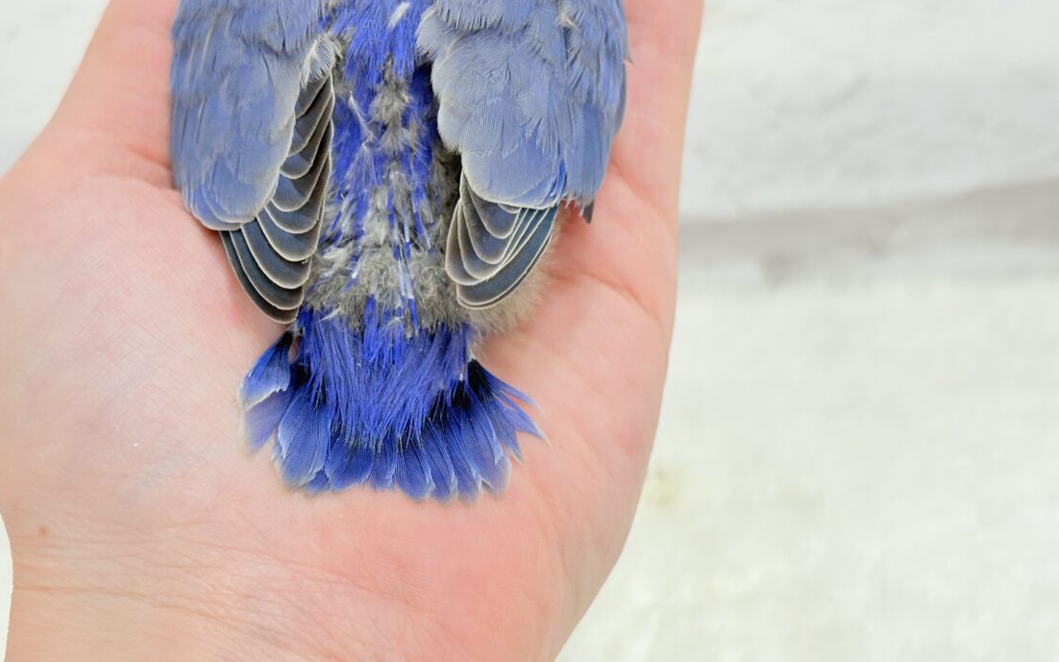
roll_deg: +2.3
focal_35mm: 60
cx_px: 490
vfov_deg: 21.6
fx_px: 1732
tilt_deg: -27.9
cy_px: 379
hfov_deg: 34.0
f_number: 1.6
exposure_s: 1/100
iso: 80
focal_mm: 5.96
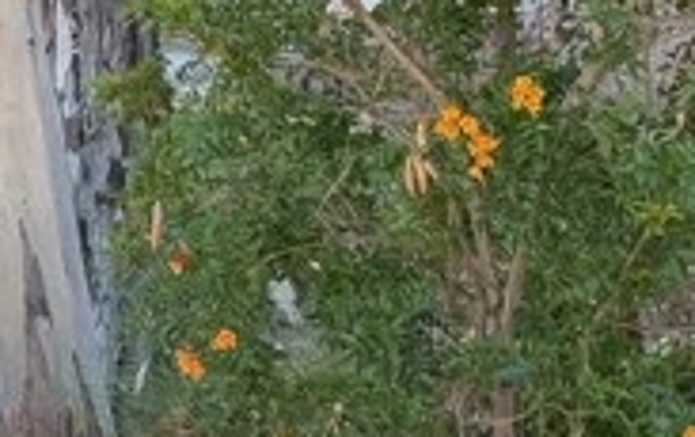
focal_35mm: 142
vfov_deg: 9.0
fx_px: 2694
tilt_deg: -7.2
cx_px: -490
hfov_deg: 13.4
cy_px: -217
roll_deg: +1.2
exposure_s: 1/211
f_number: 1.78
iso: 200
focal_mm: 6.76
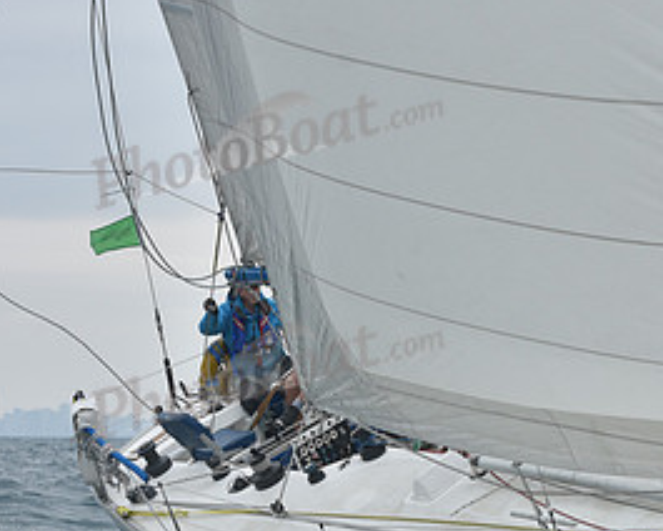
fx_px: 3473
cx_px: 575
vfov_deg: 8.7
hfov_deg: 10.9
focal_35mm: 177
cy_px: 470
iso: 250
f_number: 7.1
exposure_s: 1/800
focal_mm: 86
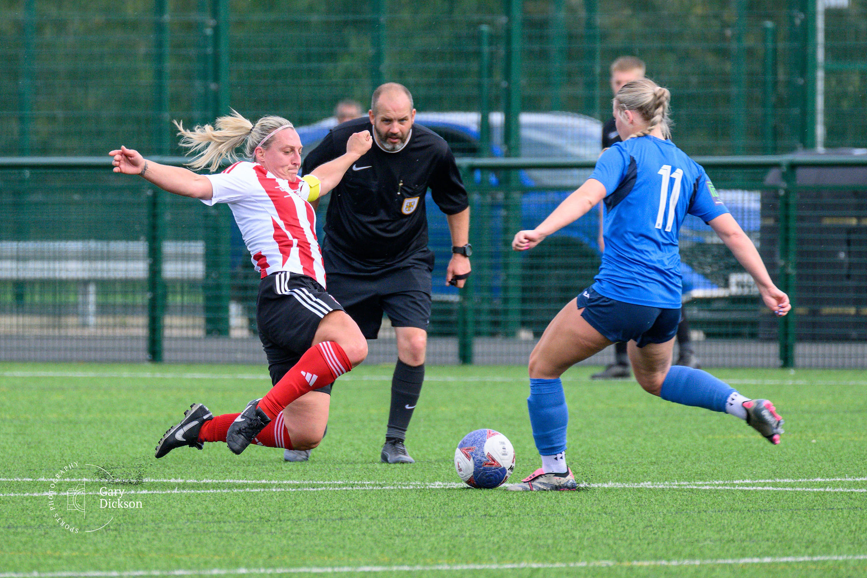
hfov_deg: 3.1
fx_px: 16279
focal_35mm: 676
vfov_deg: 2.0
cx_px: 314
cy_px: 173
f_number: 5.3
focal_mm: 320
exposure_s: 1/1600
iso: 1100
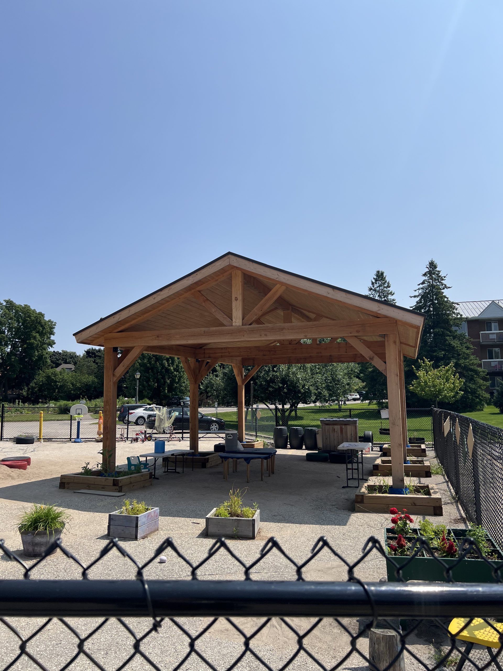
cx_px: 252
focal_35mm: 26
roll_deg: +1.4
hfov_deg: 53.1
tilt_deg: +8.9
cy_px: 336
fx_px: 504
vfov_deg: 67.3
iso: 50
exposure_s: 1/6211
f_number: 1.5
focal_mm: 5.7
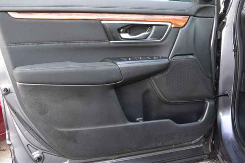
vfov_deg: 43.6
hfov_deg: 62.0
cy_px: 82
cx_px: 122
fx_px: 204
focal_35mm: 30
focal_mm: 20
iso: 1100
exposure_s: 1/15
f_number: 6.3
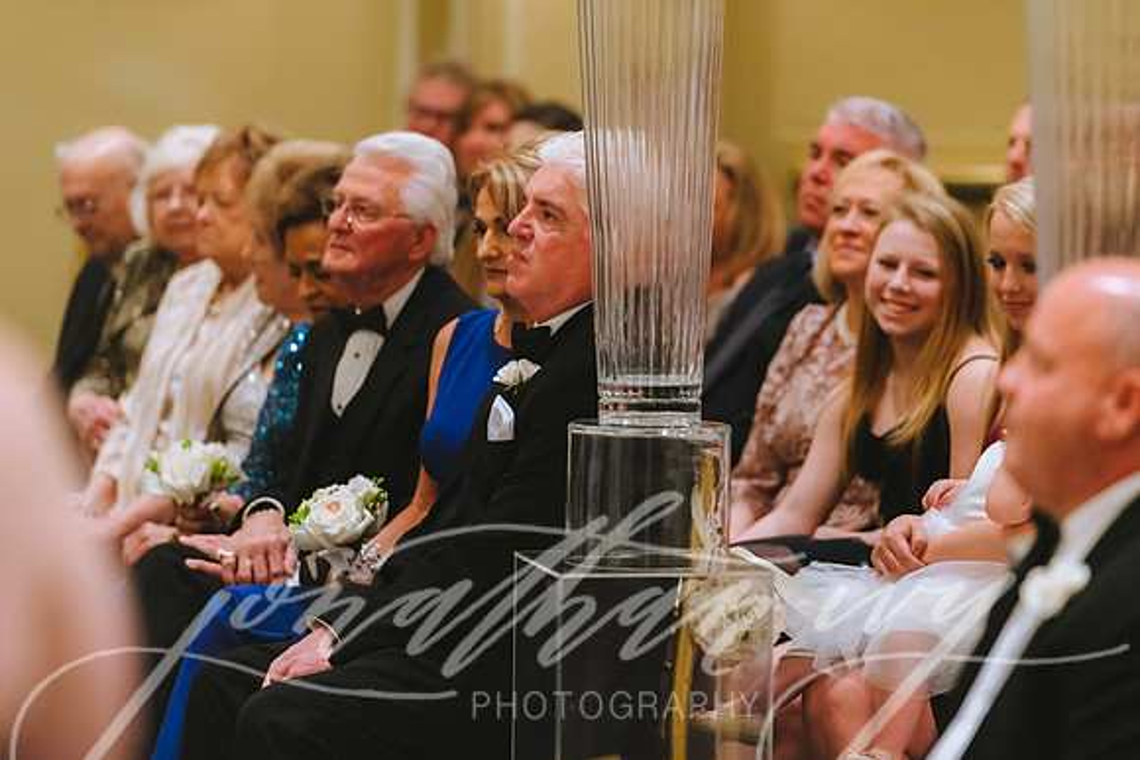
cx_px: 570
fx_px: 6176
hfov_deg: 10.5
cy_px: 380
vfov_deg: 7.0
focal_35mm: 195
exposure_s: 1/320
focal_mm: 195
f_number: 2.8
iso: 1600
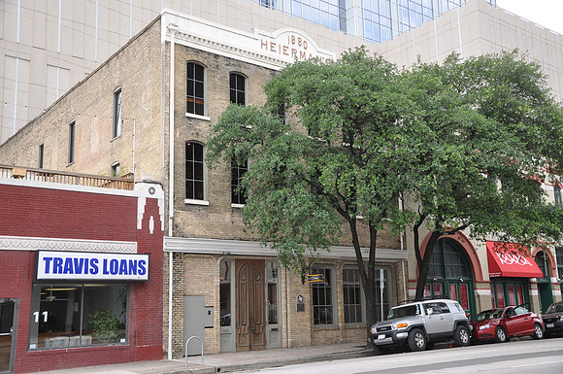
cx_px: 282
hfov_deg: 49.6
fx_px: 609
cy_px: 187
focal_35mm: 39
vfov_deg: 34.1
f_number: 4.5
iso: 200
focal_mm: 26
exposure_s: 1/200
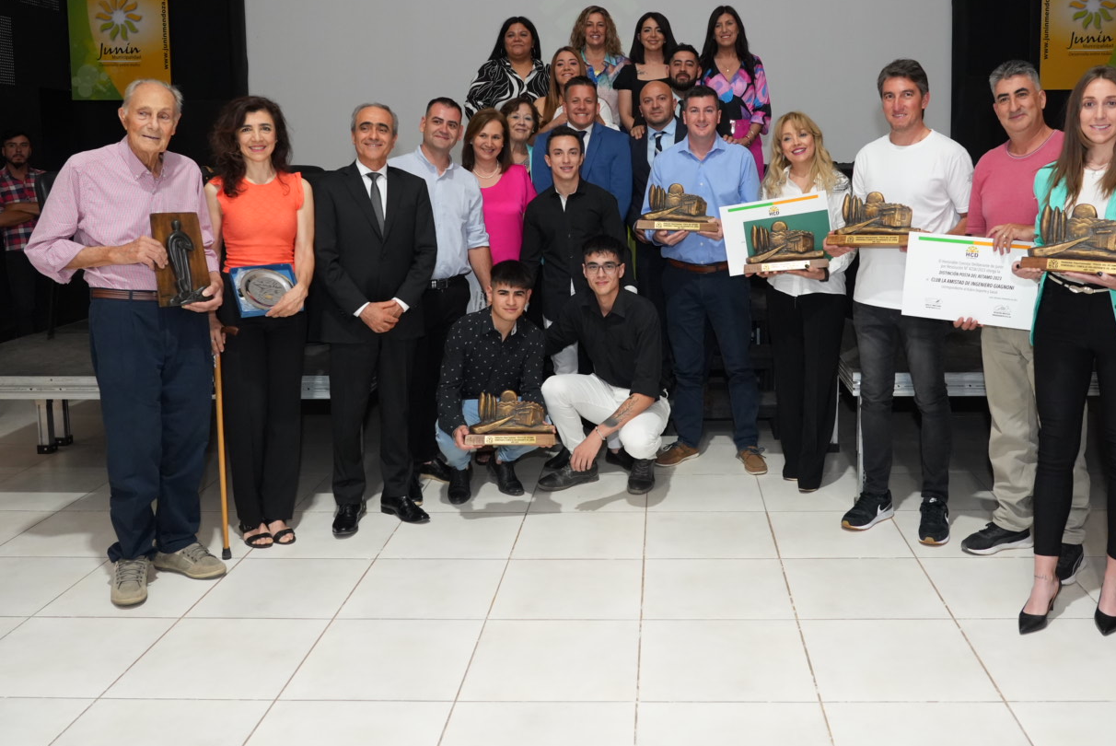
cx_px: 641
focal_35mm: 32
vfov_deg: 40.7
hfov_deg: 58.4
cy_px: 255
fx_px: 993
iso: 3200
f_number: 4.5
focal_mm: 24
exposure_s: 1/200
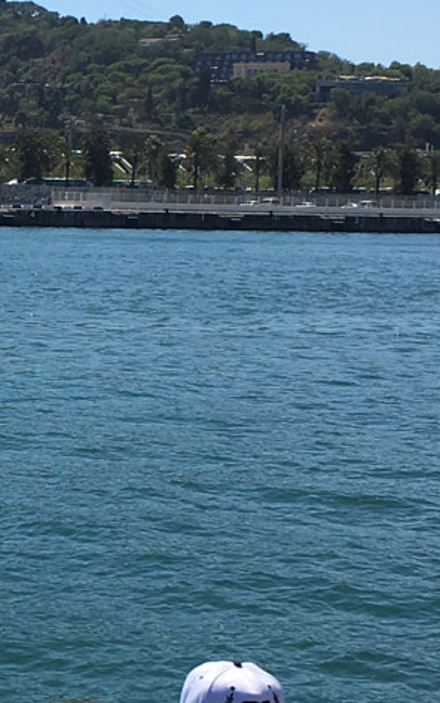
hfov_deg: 12.2
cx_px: -159
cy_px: 397
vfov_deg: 20.0
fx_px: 1994
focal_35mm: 104
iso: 25
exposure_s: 1/1972
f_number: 2.2
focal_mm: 4.15
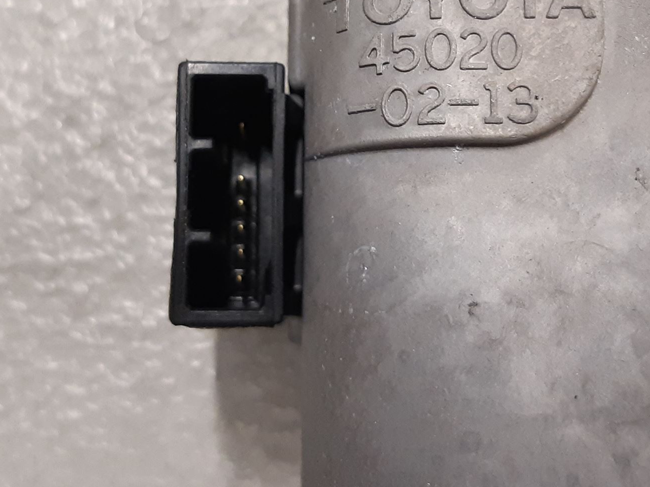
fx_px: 770
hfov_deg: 45.7
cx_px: 349
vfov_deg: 34.2
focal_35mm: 41
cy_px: 106
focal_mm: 3.93
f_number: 1.7
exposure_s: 1/50
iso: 200
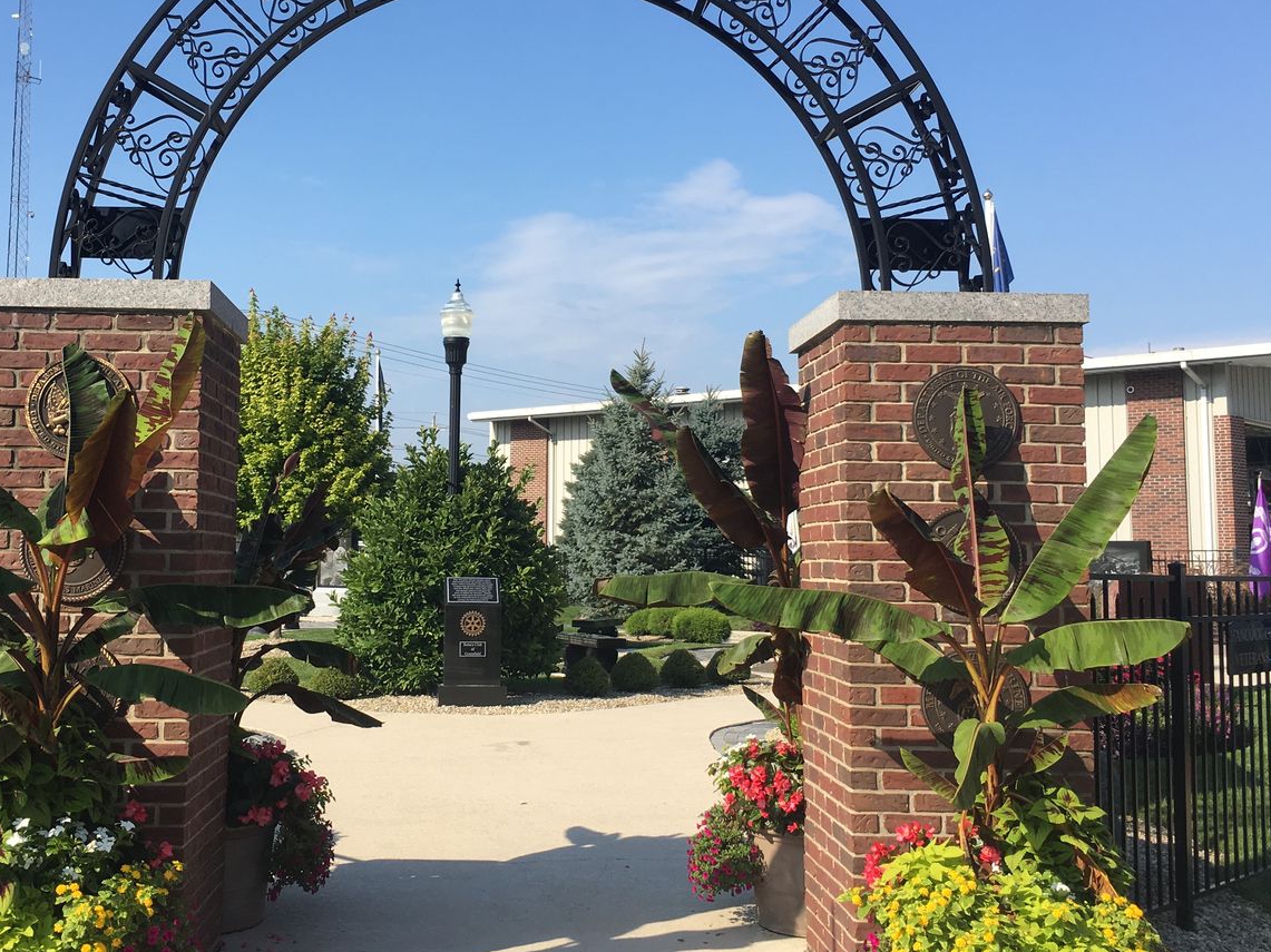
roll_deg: -1.6
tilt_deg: +5.6
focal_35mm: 41
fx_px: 1505
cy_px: 404
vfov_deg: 35.0
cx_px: 497
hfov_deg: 45.5
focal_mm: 4.15
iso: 25
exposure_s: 1/1261
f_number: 2.2
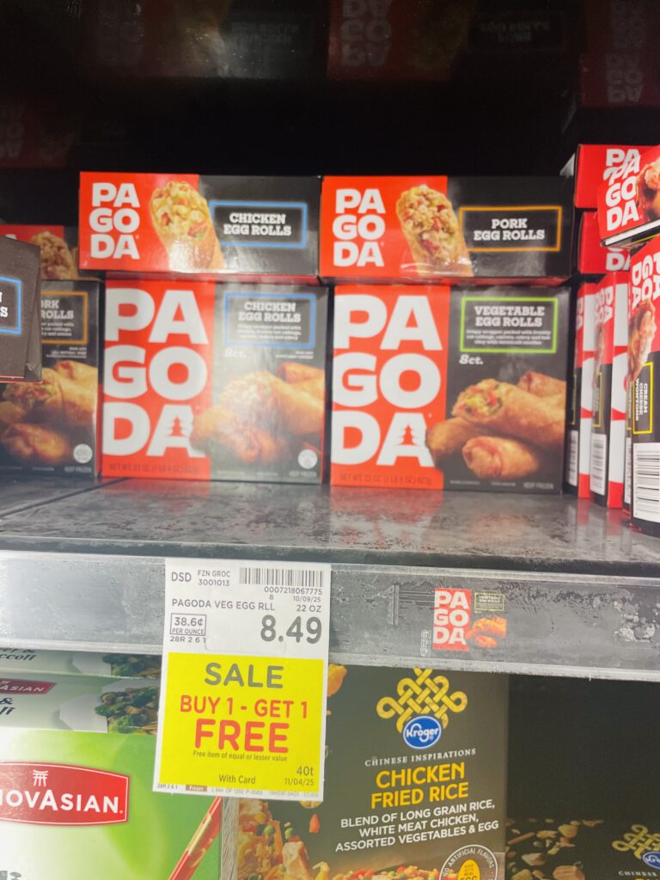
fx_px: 661
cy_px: 440
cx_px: 330
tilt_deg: -1.0
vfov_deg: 67.3
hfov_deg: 53.1
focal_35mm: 26
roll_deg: -0.2
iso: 64
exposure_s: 1/60
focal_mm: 4.2
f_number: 1.6
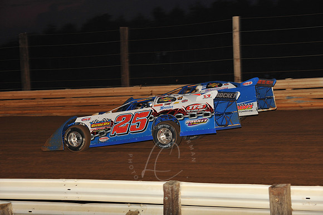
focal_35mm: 112
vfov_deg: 12.2
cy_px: 108
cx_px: 162
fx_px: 1004
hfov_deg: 18.3
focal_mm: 112
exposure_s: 1/320
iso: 1000
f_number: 7.1
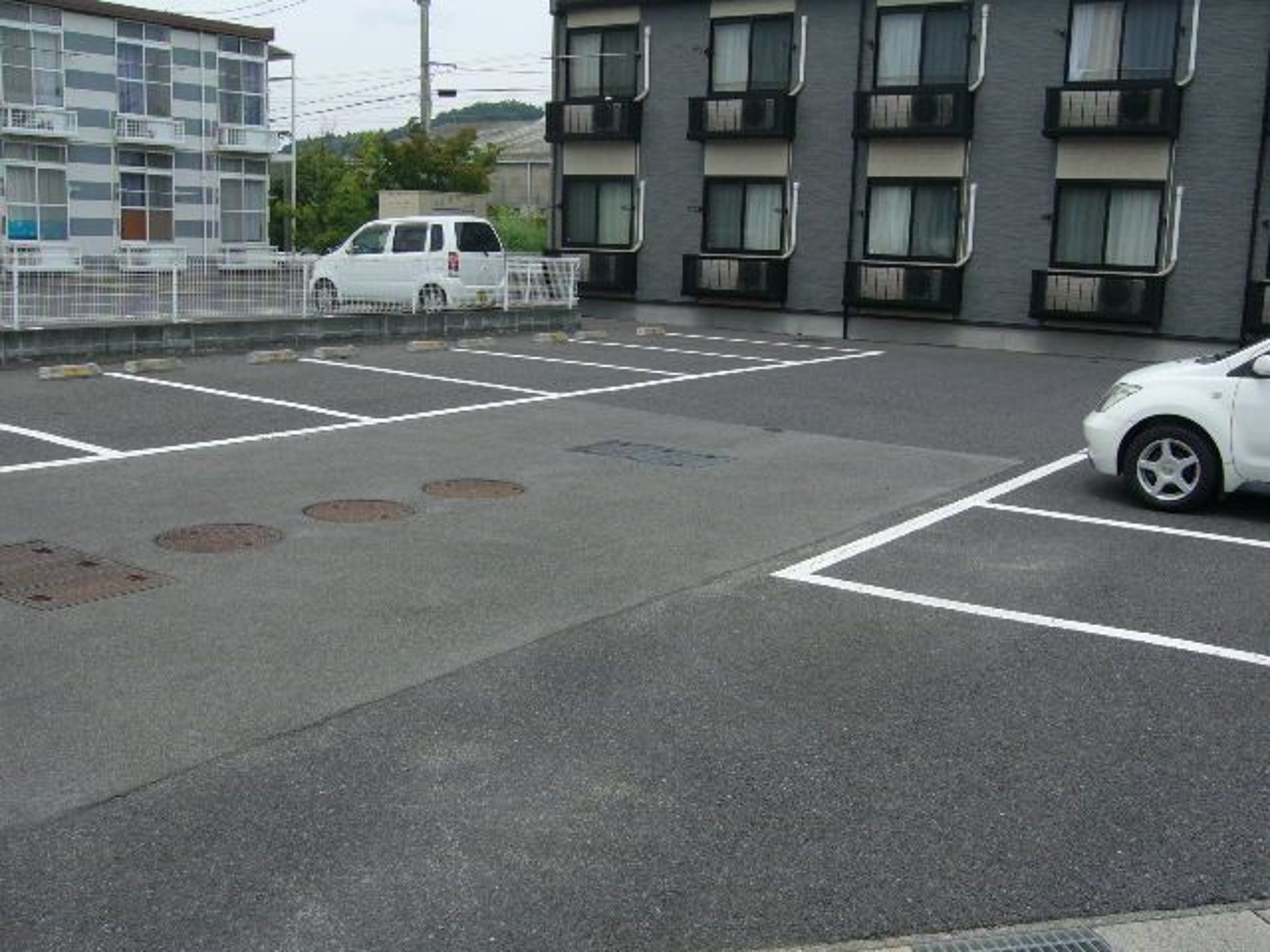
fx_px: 1284
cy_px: 476
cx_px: 635
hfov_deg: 52.6
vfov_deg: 40.7
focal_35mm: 35
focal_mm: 5.8
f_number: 5.6
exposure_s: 1/250
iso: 80
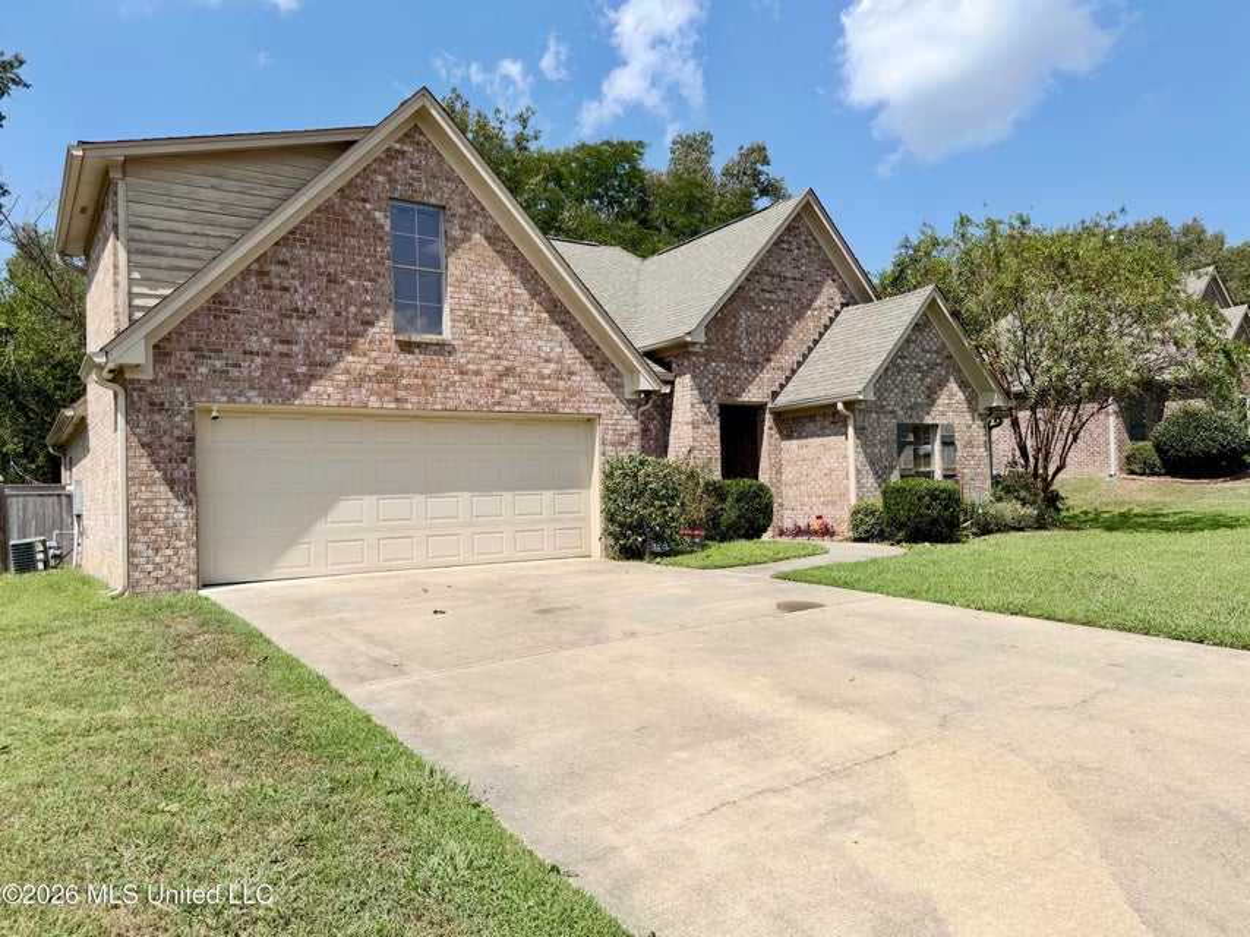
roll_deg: +0.1
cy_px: 468
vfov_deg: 56.8
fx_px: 866
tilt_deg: +1.0
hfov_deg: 71.6
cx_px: 625
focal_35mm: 24
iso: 80
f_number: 1.78
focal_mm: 6.76
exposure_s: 1/6173
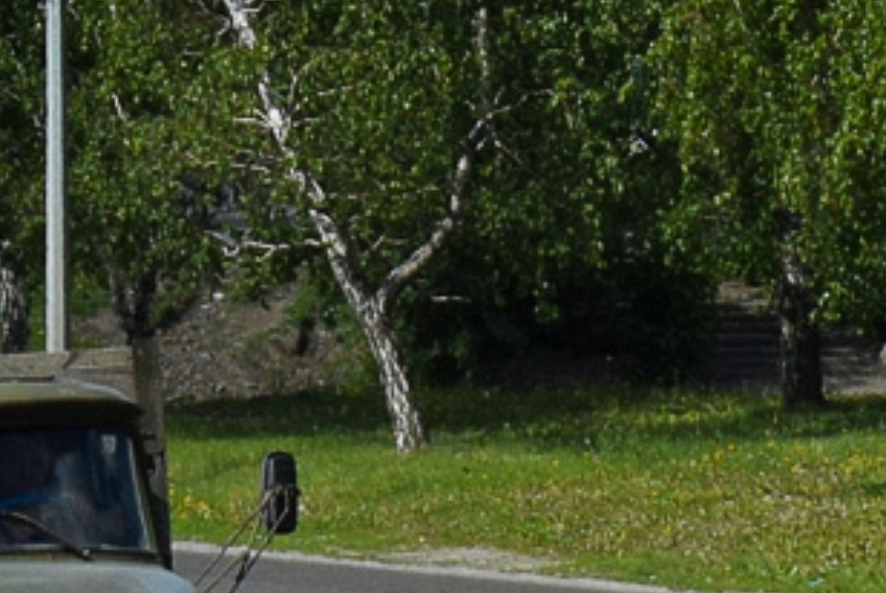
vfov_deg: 4.3
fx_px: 7906
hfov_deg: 6.4
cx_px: -201
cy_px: 435
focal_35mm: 321
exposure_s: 1/1250
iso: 200
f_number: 7.1
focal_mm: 55
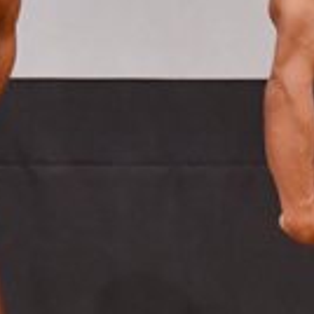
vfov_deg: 1.3
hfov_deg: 1.3
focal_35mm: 1322
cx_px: 327
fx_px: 13567
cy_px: 211
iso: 6400
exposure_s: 1/400
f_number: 5.6
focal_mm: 180
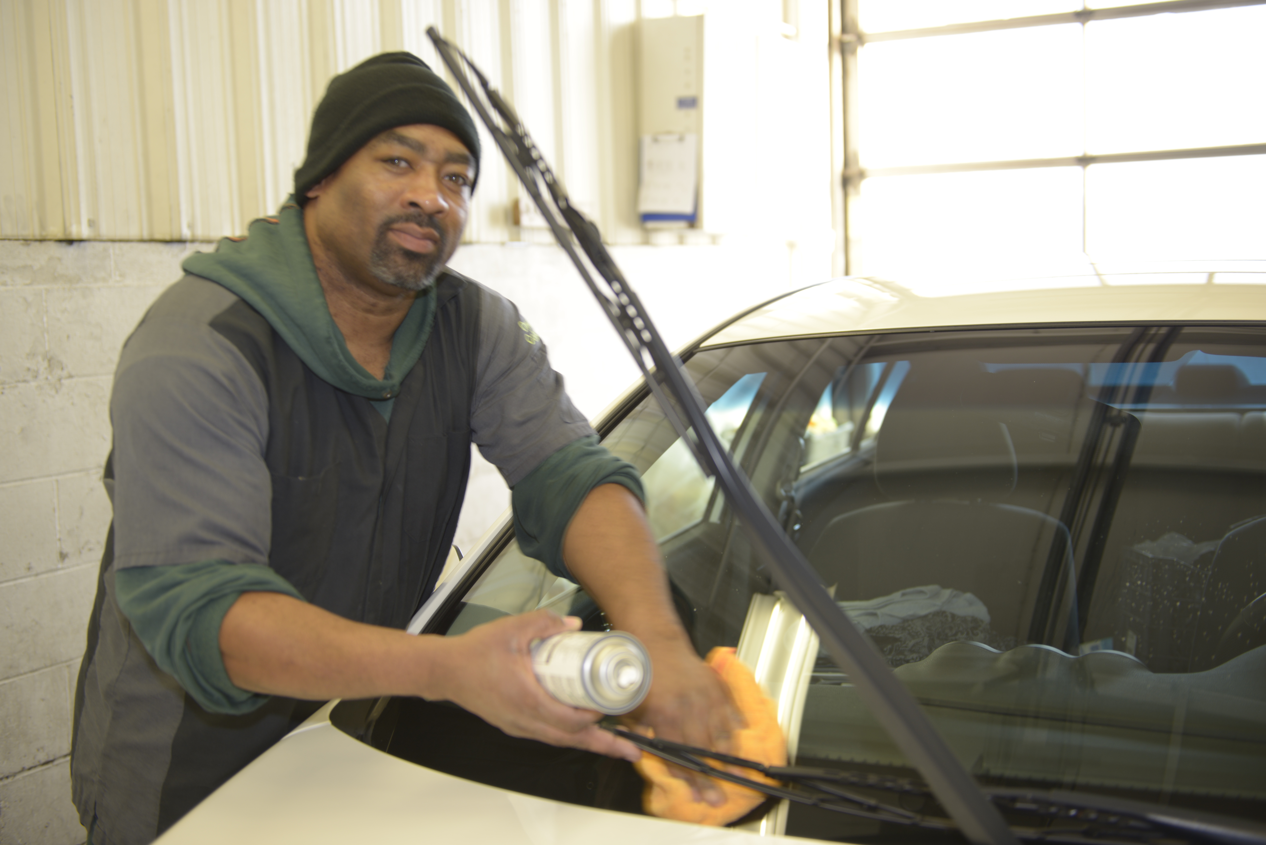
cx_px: 633
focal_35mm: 44
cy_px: 422
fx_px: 1548
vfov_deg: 30.5
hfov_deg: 44.5
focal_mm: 44
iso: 125
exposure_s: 1/60
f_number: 2.8
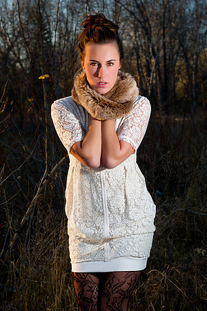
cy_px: 156
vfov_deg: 39.6
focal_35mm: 50
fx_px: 431
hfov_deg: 27.0
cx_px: 104
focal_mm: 50
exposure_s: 1/125
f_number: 5.6
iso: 200
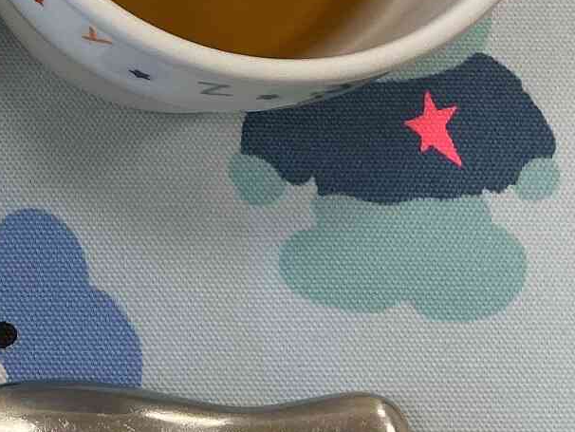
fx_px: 1629
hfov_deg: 18.2
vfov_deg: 14.8
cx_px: -237
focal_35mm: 98
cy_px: -12
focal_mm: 3
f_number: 1.8
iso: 32
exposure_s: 1/120
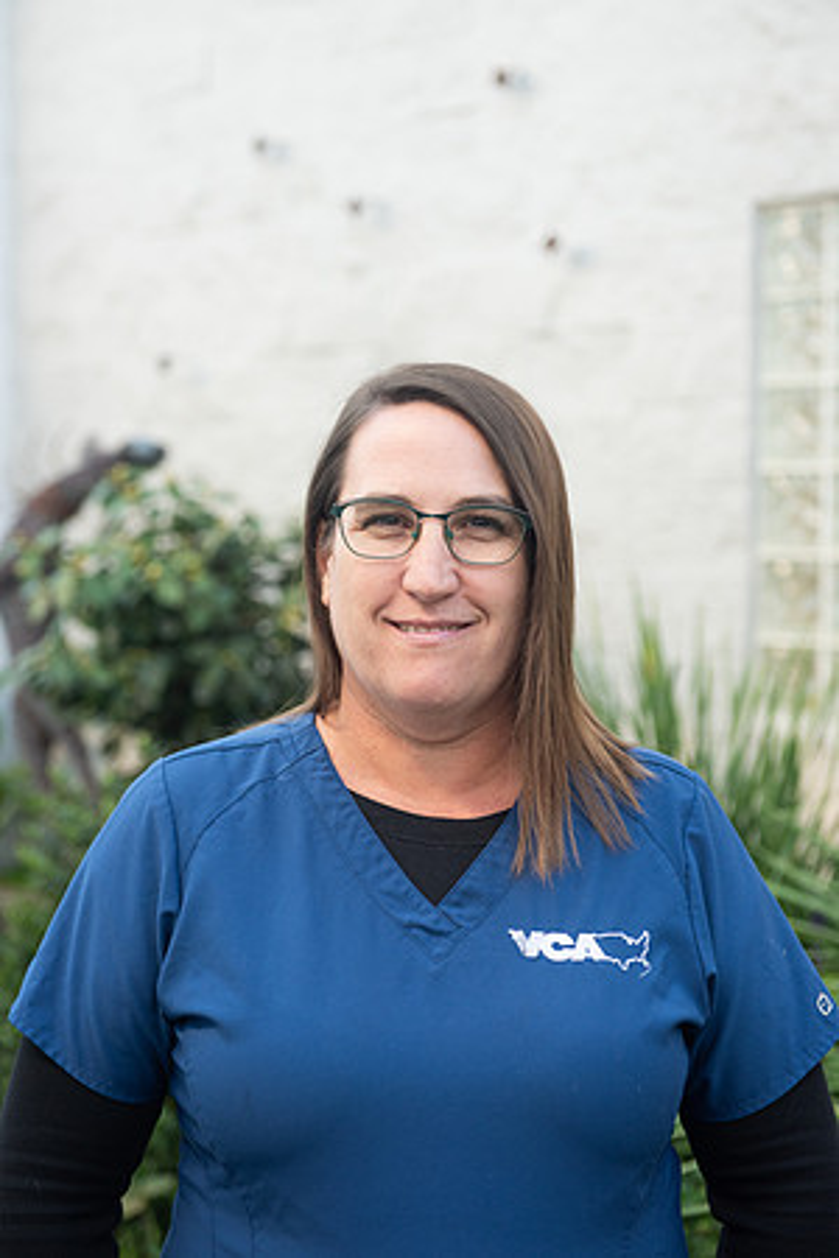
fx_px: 2447
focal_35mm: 70
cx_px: 420
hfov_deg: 19.5
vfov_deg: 28.8
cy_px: 629
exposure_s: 1/200
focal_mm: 70
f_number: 4
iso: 400
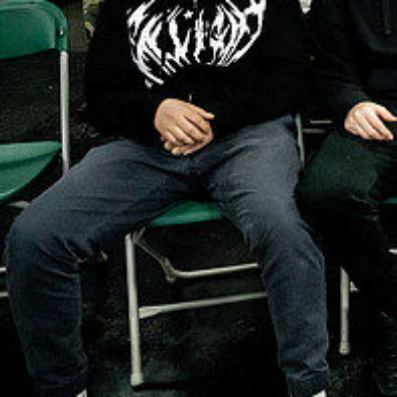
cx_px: 528
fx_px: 779
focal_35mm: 60
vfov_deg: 27.8
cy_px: 55
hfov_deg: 24.6
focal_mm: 24
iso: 10000
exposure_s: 1/1000
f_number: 2.8
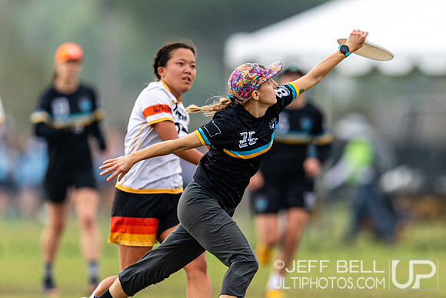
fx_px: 10002
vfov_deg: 1.7
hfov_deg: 2.6
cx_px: 257
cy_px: 144
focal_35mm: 807
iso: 200
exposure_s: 1/1250
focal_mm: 400
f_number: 2.8
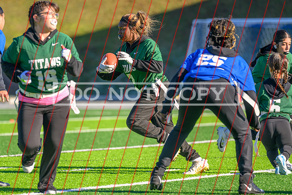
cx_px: 146
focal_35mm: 309
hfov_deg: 6.7
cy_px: 125
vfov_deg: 4.5
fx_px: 2505
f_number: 2.8
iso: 110
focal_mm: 200
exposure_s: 1/1000
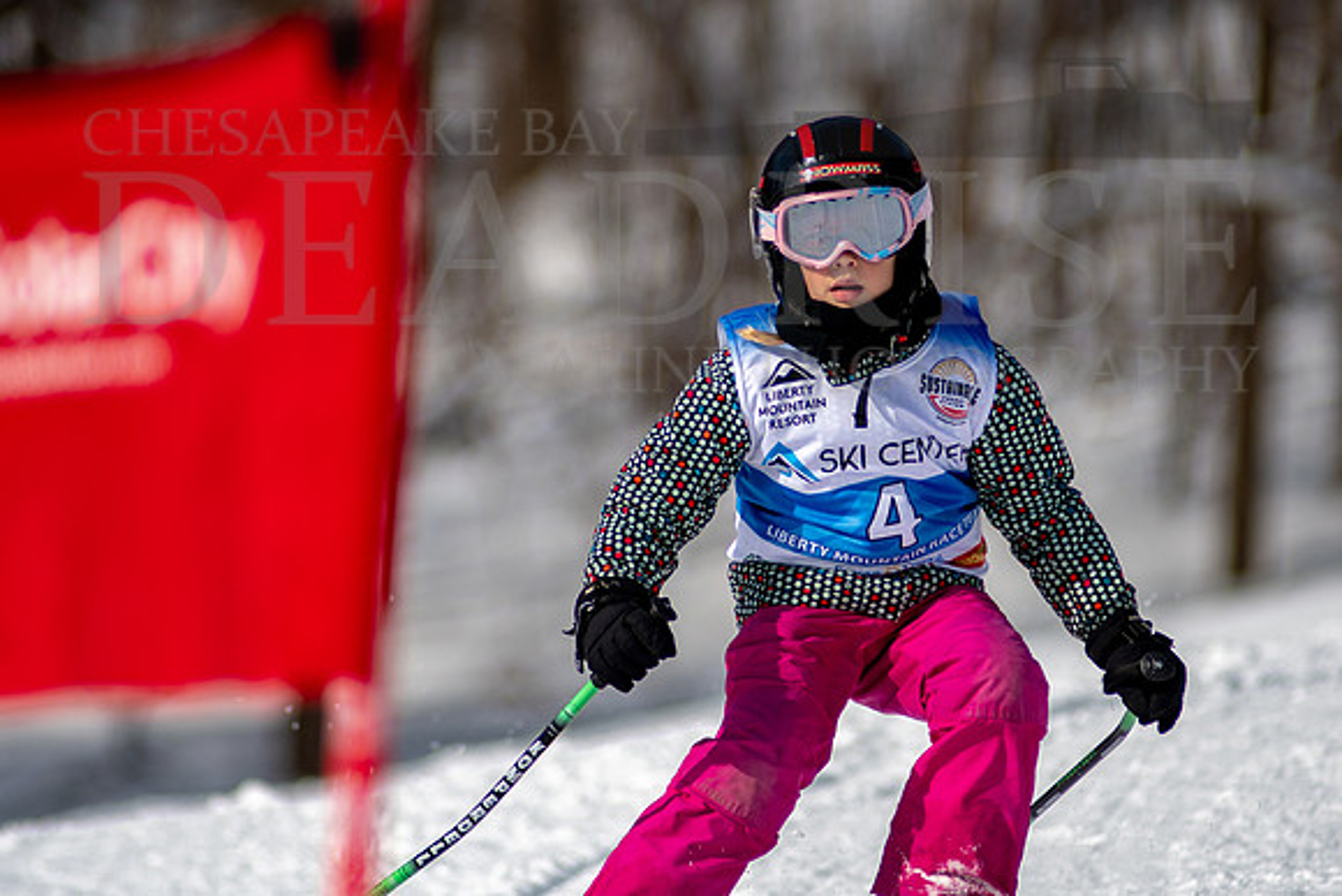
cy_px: 380
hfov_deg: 4.0
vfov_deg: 2.7
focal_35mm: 518
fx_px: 19328
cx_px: 773
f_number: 2.8
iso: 100
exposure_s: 1/6400
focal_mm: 300
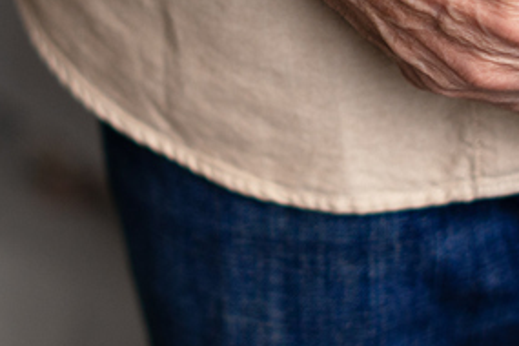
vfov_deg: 6.2
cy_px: 98
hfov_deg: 9.4
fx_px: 3171
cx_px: 319
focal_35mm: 220
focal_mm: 50
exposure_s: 1/800
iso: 160
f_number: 2
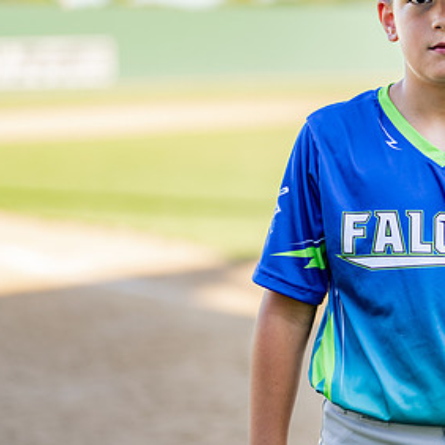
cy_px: 165
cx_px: 460
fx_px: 1411
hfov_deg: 17.5
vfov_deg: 17.9
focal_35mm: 97
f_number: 1.2
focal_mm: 50
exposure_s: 1/1600
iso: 100
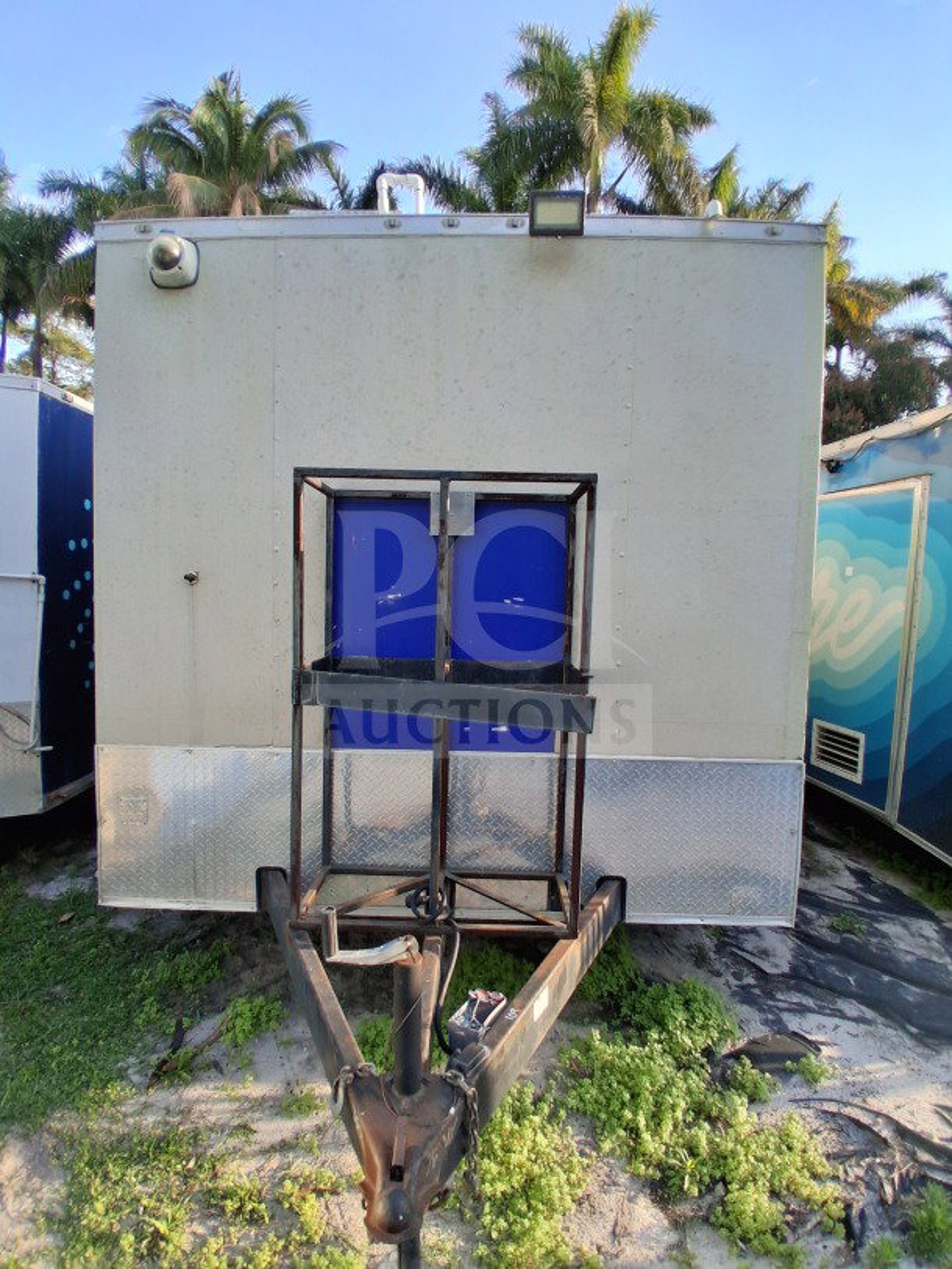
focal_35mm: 17
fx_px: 623
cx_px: 476
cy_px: 634
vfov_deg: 91.0
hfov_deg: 74.7
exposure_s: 1/351
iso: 50
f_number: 2.2
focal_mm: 1.4
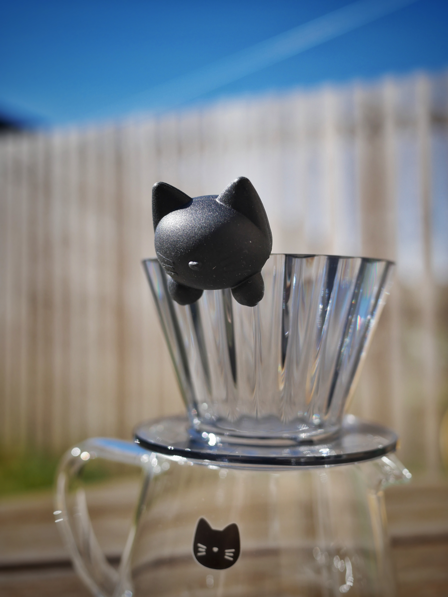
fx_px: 690
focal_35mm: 40
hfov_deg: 36.0
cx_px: 224
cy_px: 298
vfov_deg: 46.8
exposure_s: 1/4000
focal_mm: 20
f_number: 2.2
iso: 200
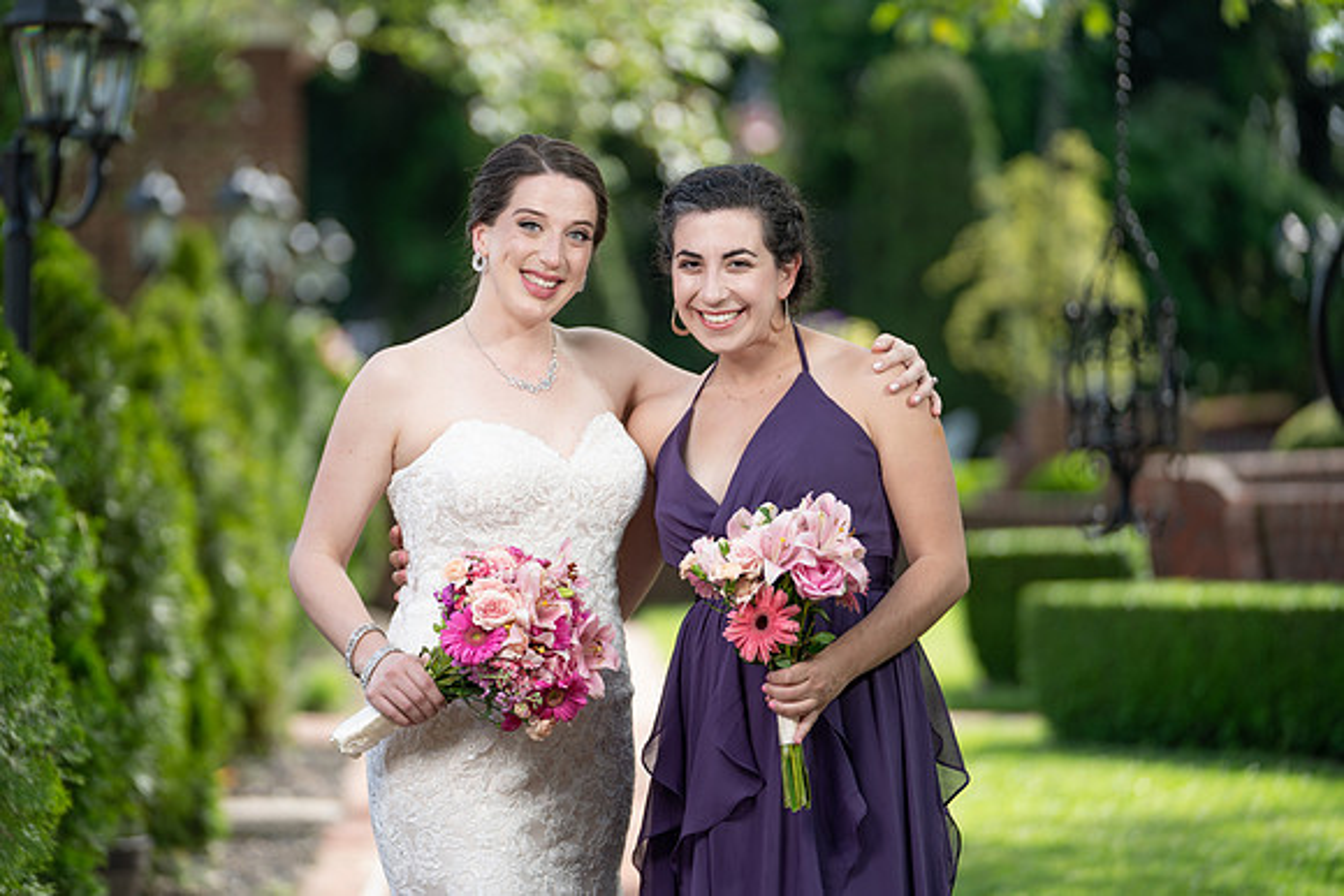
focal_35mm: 156
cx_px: 604
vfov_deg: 8.8
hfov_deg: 13.2
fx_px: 5824
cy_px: 425
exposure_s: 1/250
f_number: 2.8
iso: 50
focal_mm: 140
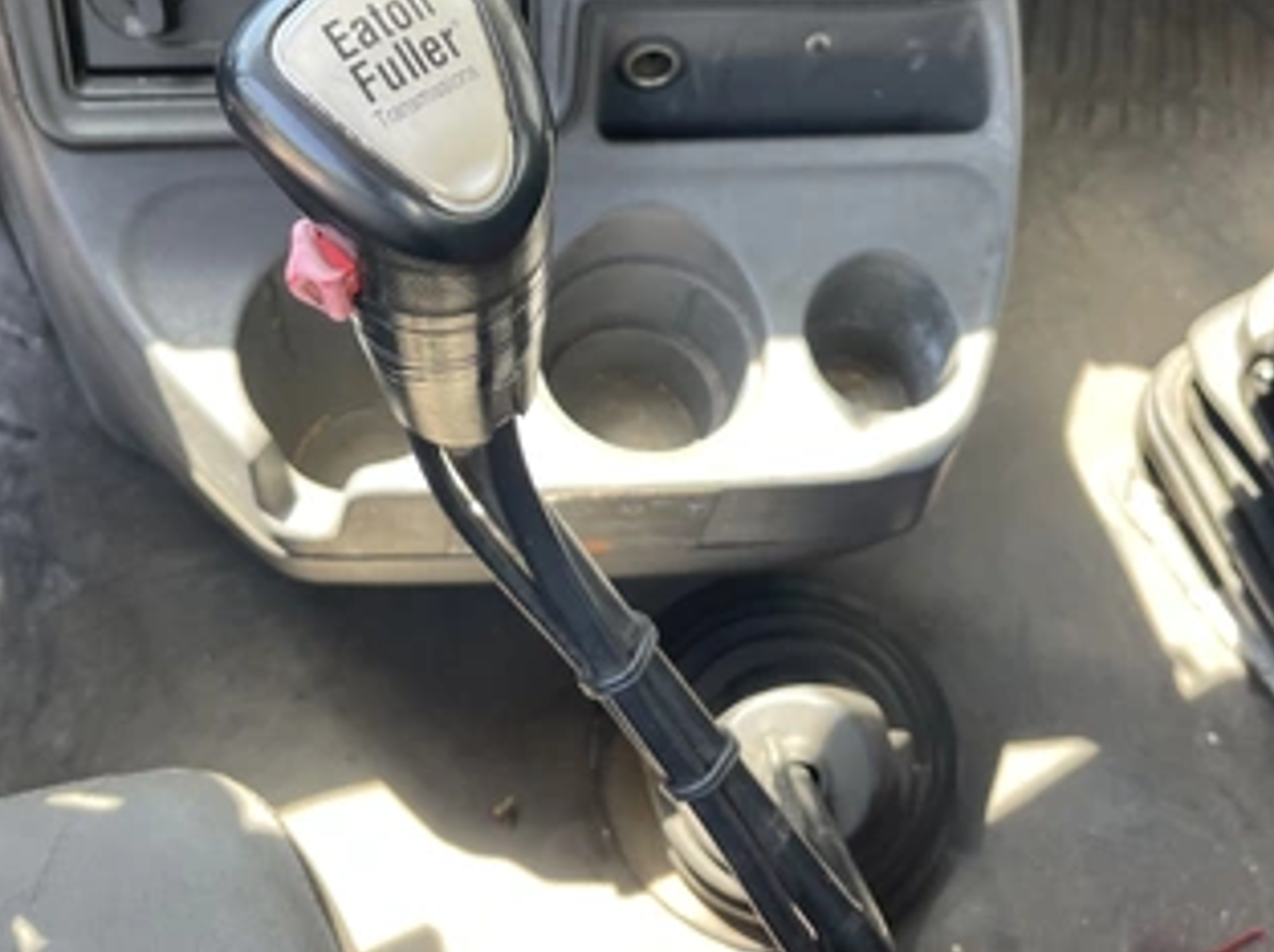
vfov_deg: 43.8
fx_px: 1176
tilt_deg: -60.0
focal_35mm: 32
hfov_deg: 56.8
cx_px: 606
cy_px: 374
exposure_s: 1/121
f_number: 1.6
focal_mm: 5.1
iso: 80
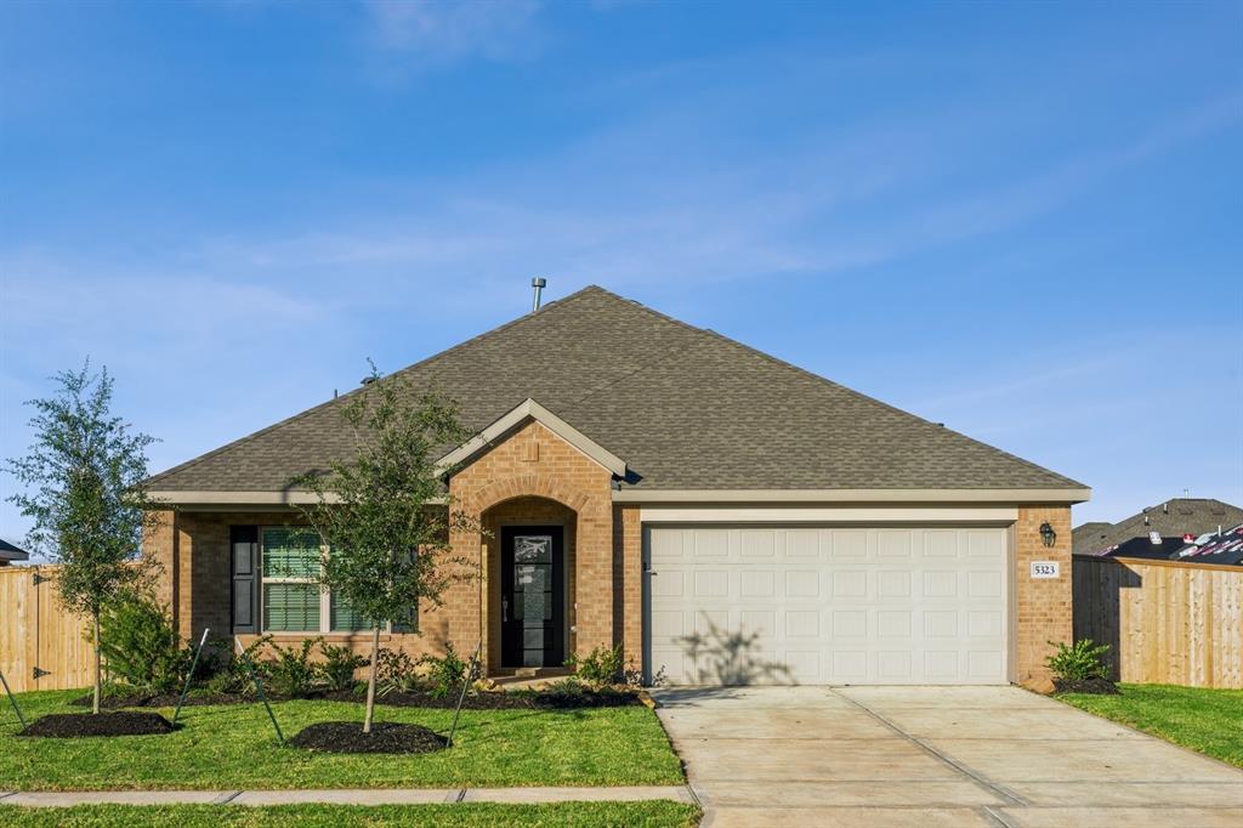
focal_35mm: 70
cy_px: 414
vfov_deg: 19.4
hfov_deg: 28.9
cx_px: 622
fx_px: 2416
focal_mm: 70
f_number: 8
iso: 100
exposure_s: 1/400
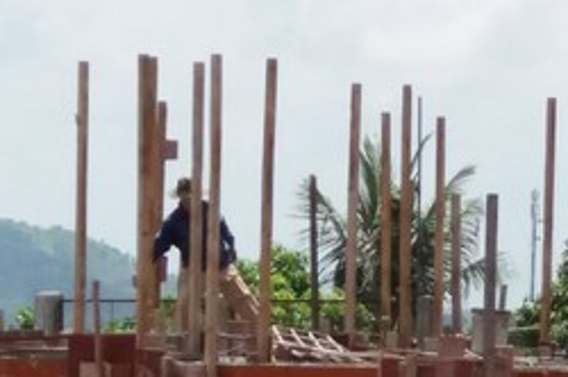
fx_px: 993
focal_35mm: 63
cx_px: 400
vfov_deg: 20.5
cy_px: 412
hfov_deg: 31.6
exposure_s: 1/1561
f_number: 1.9
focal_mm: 3.7
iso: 64
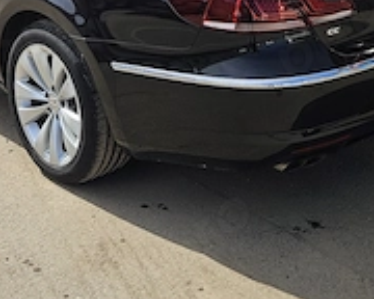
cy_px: 0
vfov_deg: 19.8
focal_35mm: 75
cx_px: 262
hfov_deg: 25.2
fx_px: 830
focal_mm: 5.4
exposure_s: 1/2000
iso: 32
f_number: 1.8
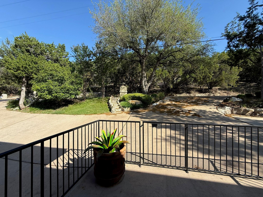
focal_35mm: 14
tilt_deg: +0.5
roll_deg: +0.4
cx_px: 132
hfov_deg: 102.1
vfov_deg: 85.7
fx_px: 106
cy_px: 98
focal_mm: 2.22
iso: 50
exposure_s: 1/1001
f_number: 2.2
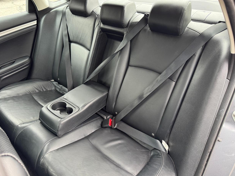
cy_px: 88
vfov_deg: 54.9
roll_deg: -0.1
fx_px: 170
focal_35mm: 25
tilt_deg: -34.3
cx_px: 115
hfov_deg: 69.4
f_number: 1.78
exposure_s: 1/65
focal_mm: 6.76
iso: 200
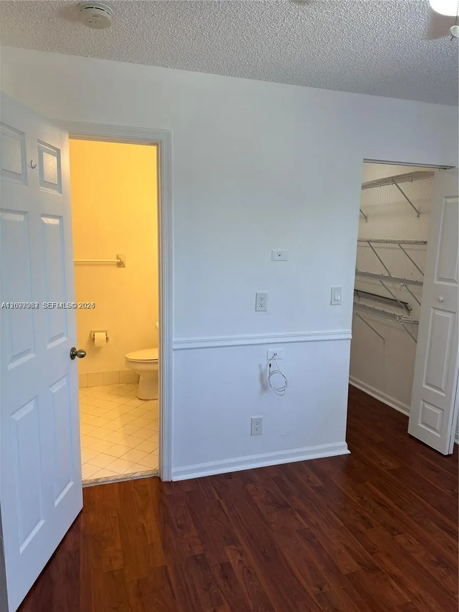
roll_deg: -1.8
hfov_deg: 56.8
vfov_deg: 71.6
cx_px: 230
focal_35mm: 24
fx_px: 424
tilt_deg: -10.3
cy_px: 306
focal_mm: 6.86
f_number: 1.78
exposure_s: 1/146
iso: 64
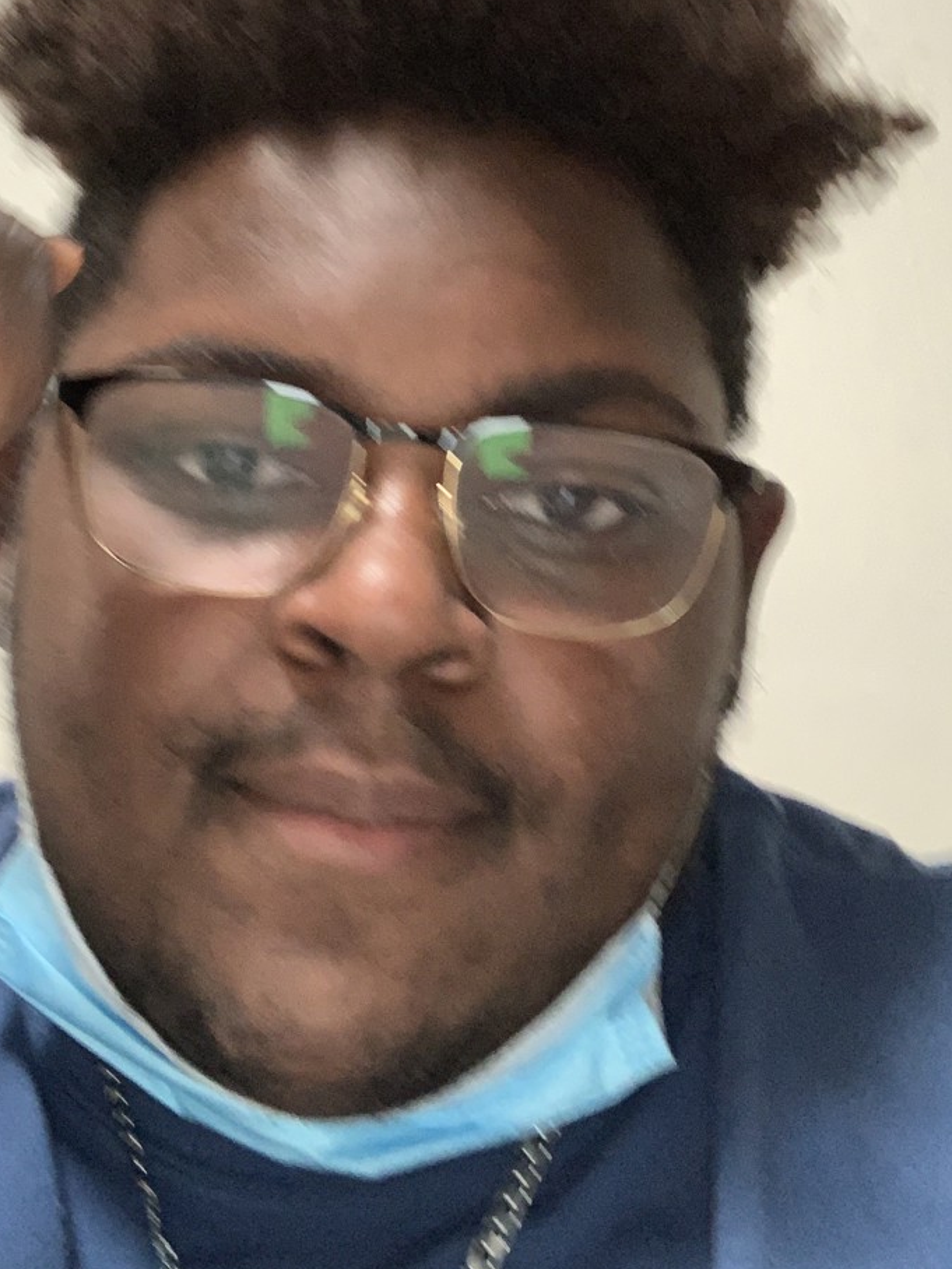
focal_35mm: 47
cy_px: 494
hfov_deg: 30.8
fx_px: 1723
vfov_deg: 40.2
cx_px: 377
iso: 320
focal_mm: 2.87
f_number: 2.2
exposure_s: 1/60
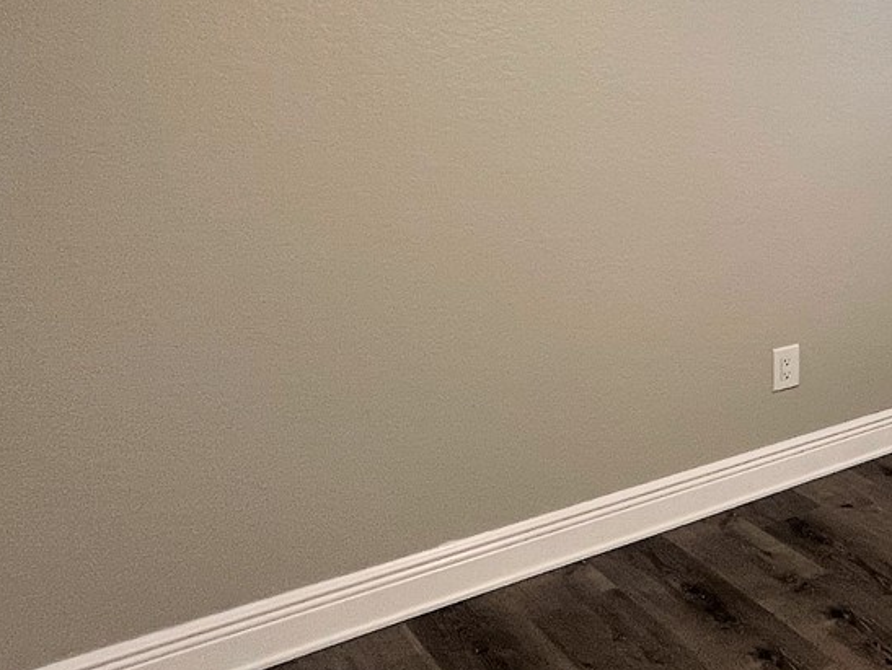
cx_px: 1244
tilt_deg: -2.6
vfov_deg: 35.7
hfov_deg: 32.0
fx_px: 980
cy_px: 80
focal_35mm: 38
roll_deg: -0.9
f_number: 1.8
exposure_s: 1/60
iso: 125
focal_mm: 1.57
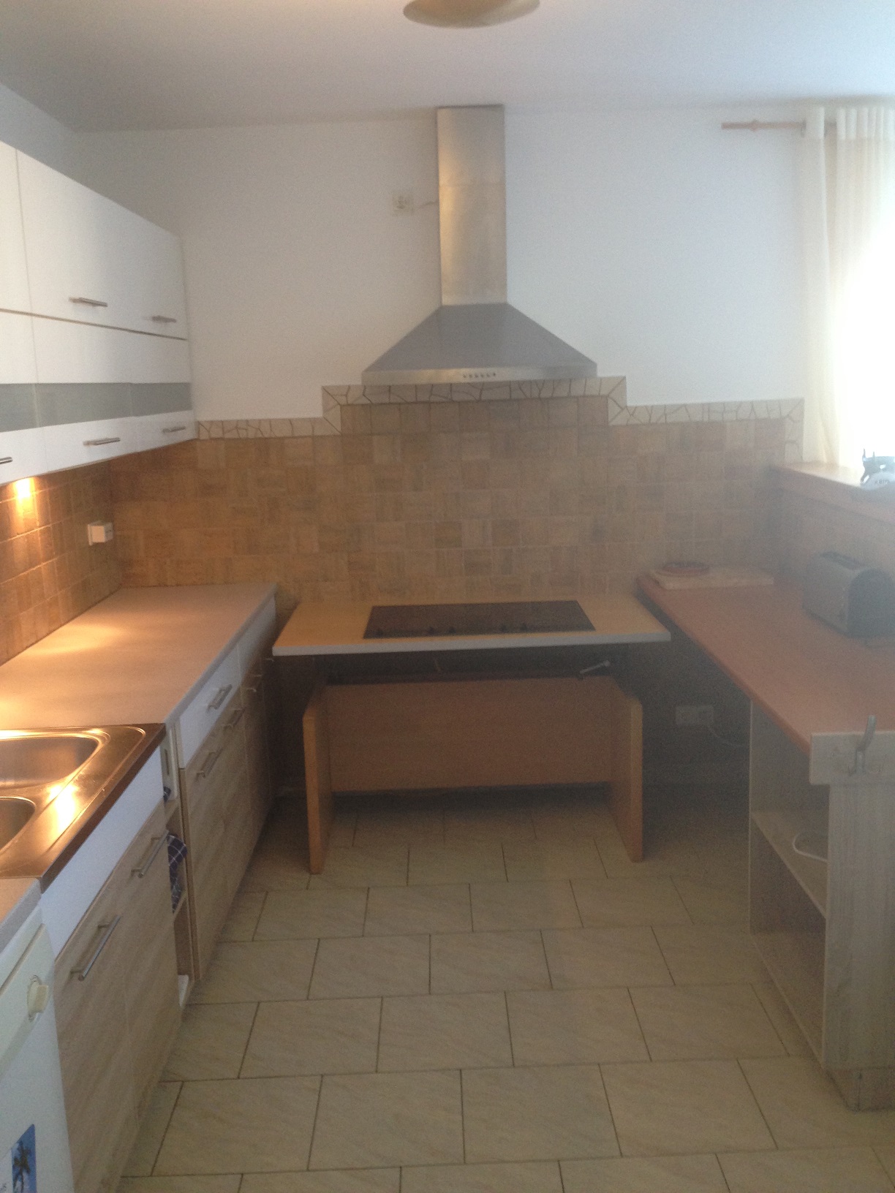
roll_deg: +1.2
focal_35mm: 33
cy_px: 596
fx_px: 1138
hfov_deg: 42.9
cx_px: 448
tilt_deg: -8.8
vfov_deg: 55.4
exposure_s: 1/20
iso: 125
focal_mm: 4.12
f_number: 2.4
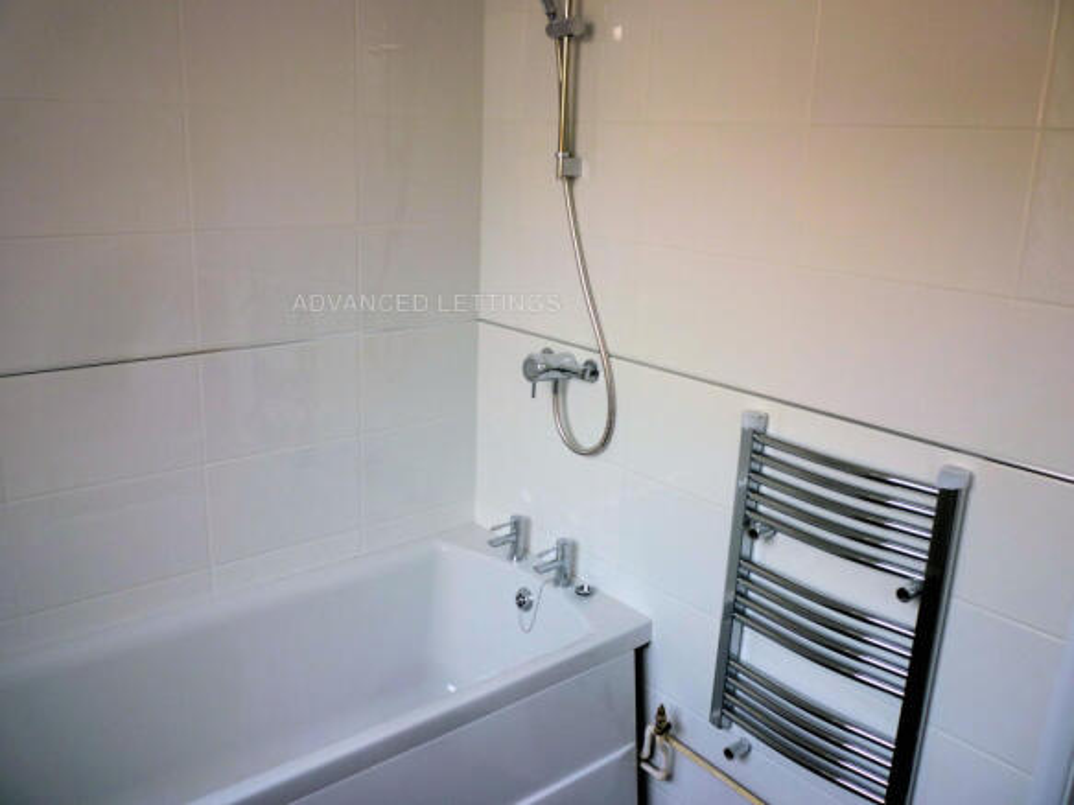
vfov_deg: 48.2
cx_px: 537
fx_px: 900
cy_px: 402
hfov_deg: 61.7
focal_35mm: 29
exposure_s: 1/60
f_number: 3.3
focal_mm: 5.2
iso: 80
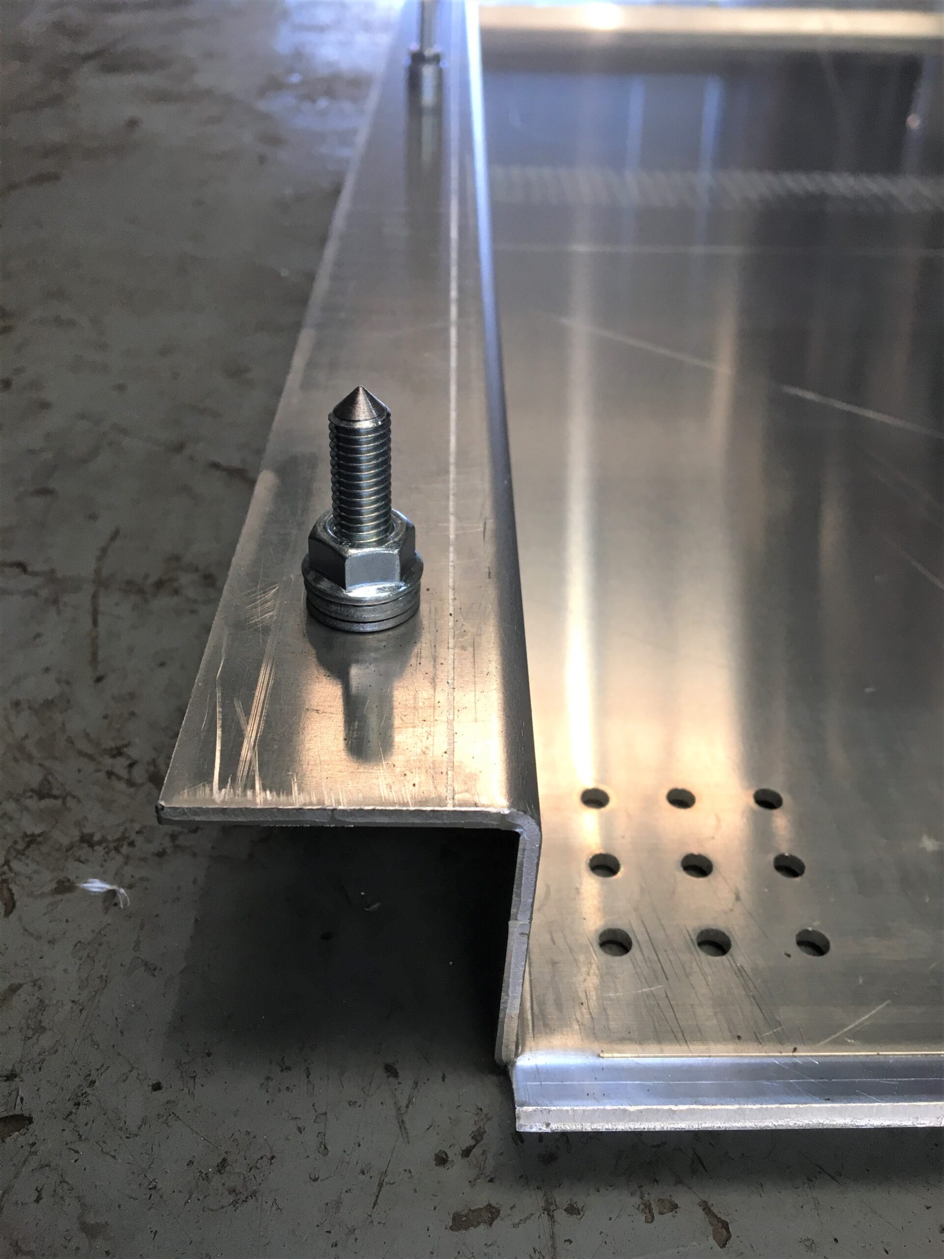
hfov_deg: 48.2
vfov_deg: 61.7
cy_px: 630
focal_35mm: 29
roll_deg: -0.7
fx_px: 1054
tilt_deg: -35.3
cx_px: 472
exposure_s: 1/33
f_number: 2.2
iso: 40
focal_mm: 4.15
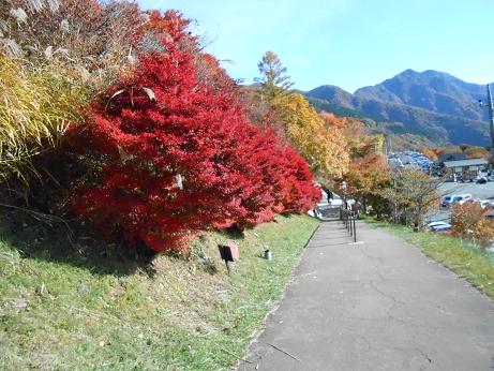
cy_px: 186
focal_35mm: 26
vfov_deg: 53.1
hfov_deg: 67.3
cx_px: 247
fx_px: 371
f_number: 11.5
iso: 1600
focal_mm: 4.6
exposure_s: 1/500
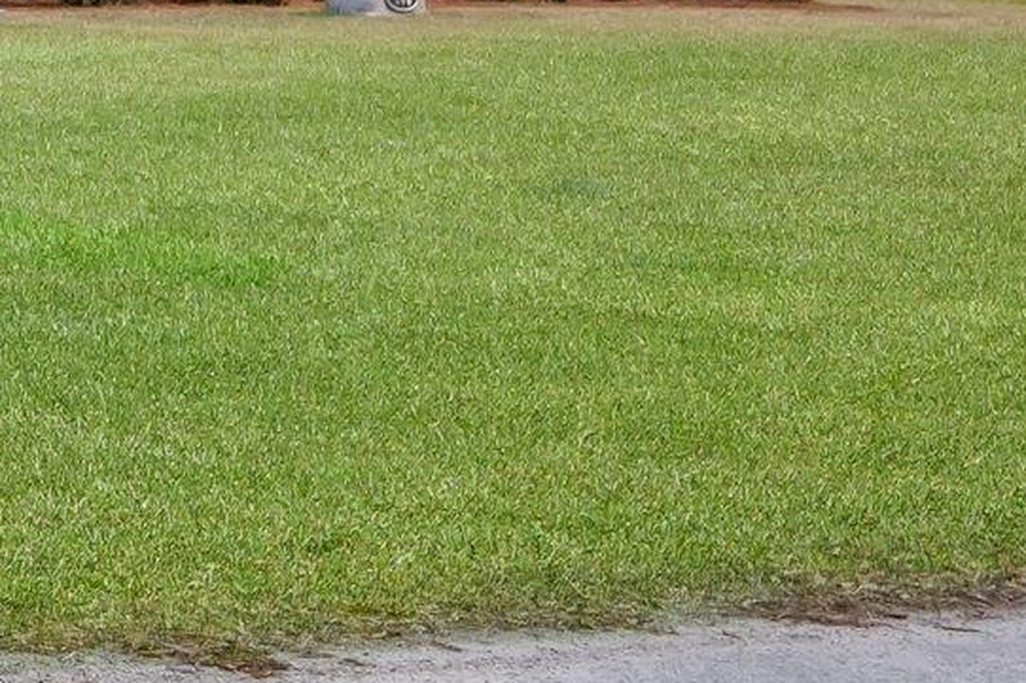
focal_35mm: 136
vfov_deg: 9.9
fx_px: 3875
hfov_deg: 13.5
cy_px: -128
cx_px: -833
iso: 250
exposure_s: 1/400
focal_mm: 24
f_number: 8
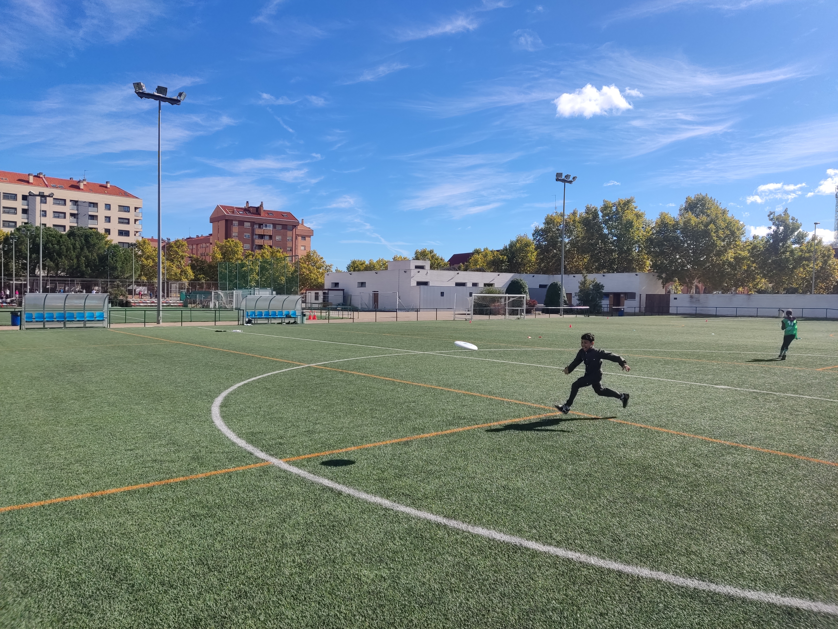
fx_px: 605
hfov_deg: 69.4
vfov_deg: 54.9
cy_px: 314
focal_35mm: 25
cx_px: 419
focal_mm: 4.71
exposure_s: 1/1514
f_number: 1.79
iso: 50
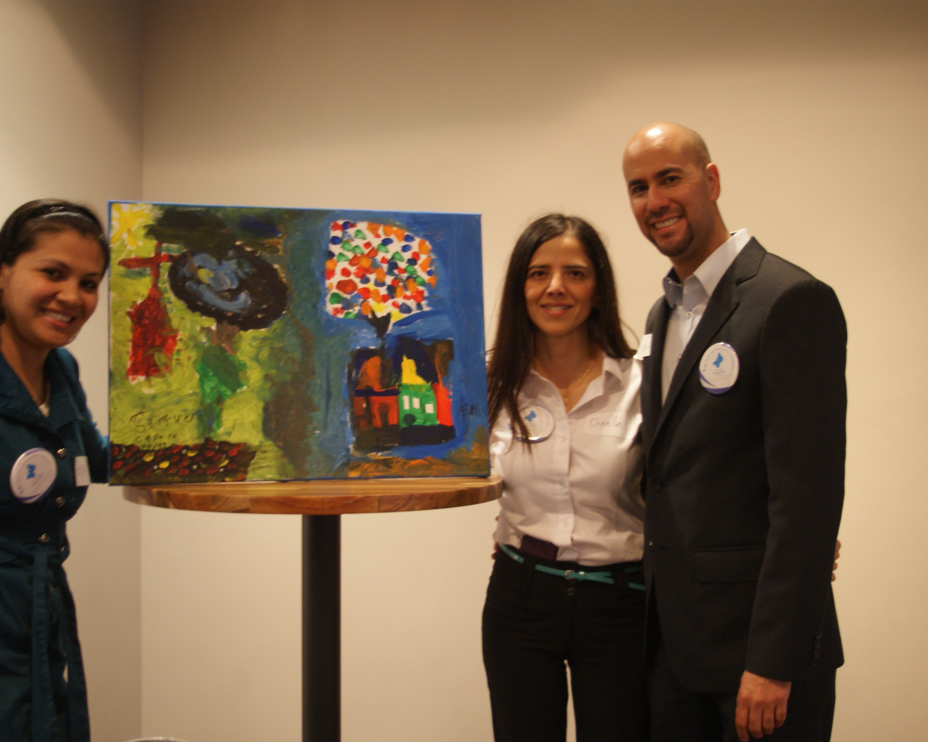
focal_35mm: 48
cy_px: 373
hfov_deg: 38.8
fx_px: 1318
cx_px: 476
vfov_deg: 31.4
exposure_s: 1/3
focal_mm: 28
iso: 400
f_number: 4
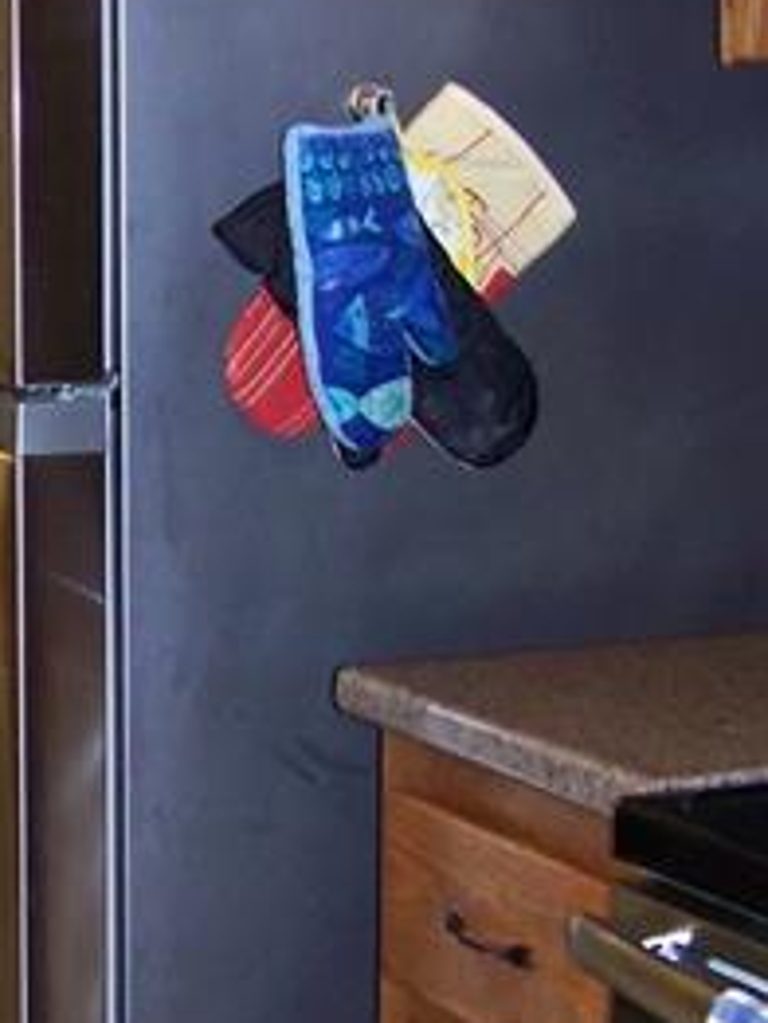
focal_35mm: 106
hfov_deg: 13.8
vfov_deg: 18.5
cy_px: 572
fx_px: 3133
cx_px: 20
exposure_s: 1/30
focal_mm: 5.85
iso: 200
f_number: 2.8
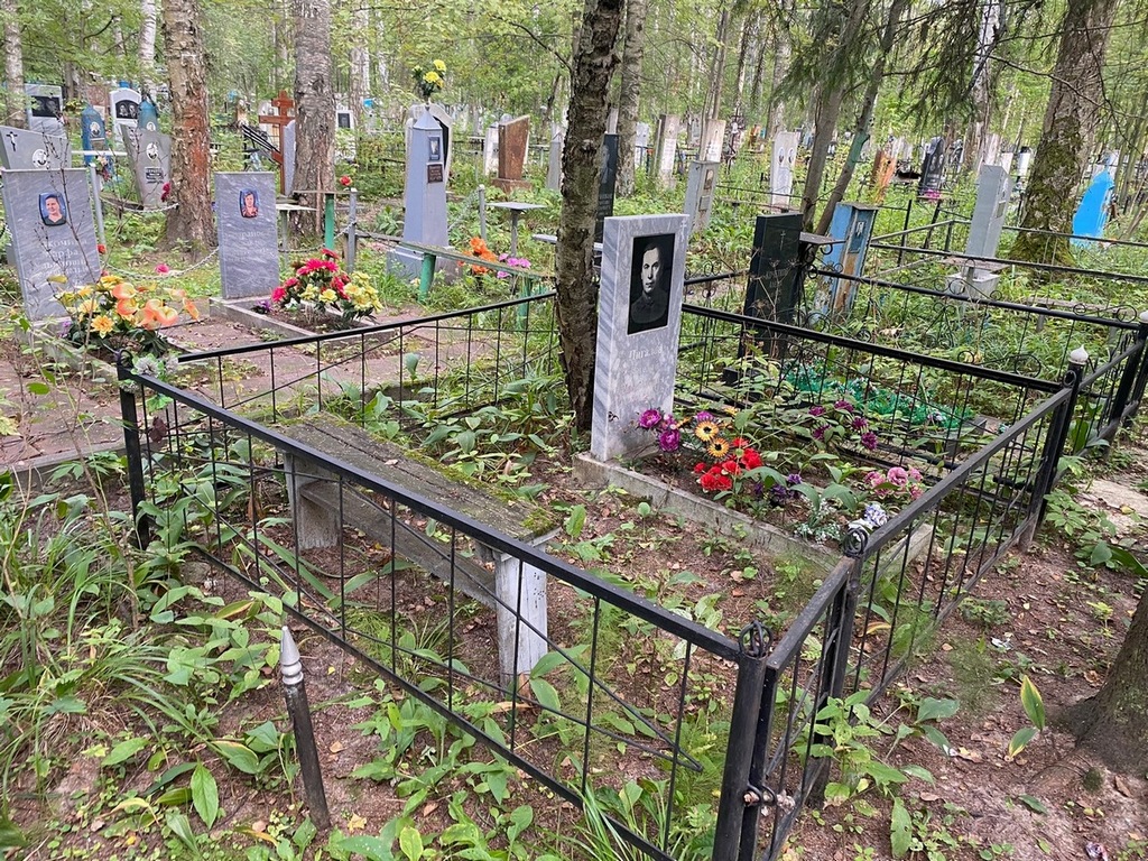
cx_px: 574
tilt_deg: -17.7
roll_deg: -5.3
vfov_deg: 53.1
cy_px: 430
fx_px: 862
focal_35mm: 26
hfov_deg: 67.3
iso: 125
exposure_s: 1/67
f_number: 1.8
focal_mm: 4.25
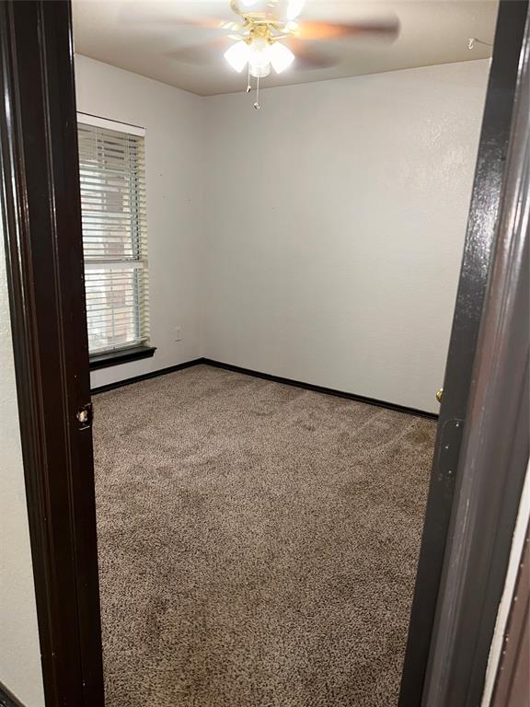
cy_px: 354
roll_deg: -3.5
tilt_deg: -15.2
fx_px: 490
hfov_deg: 56.8
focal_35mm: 24
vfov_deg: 71.6
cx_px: 265
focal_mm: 6.86
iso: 80
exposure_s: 1/24
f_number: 1.78
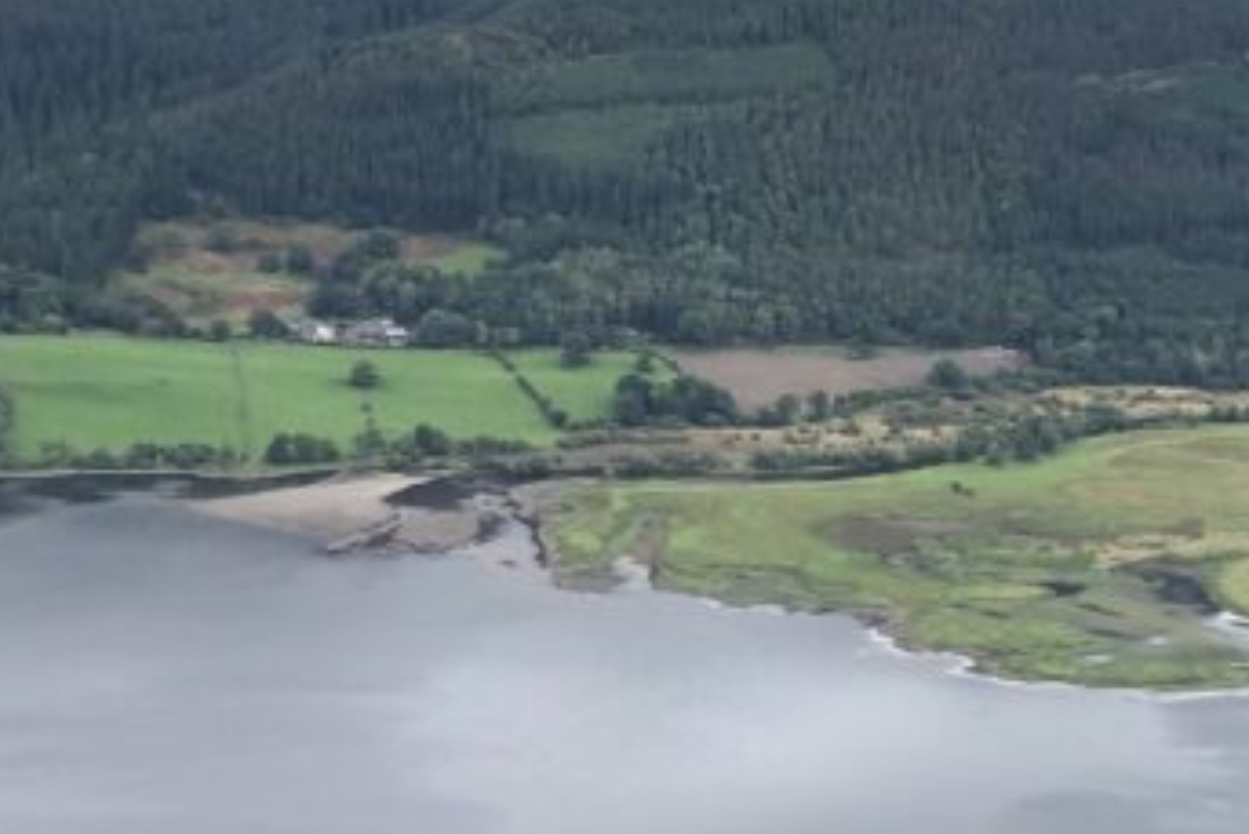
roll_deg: -1.6
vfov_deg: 15.7
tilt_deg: -12.3
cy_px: 532
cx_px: 677
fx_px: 3020
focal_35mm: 87
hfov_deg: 23.4
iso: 20
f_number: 1.8
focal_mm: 4
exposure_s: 1/716
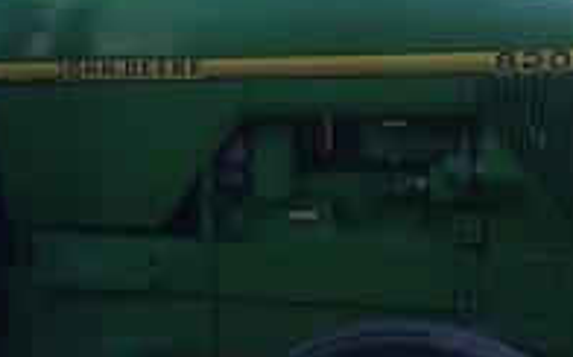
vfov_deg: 12.7
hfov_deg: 19.7
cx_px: 9
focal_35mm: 103
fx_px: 1607
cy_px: 184
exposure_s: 1/389
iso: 50
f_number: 2.4
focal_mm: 4.28
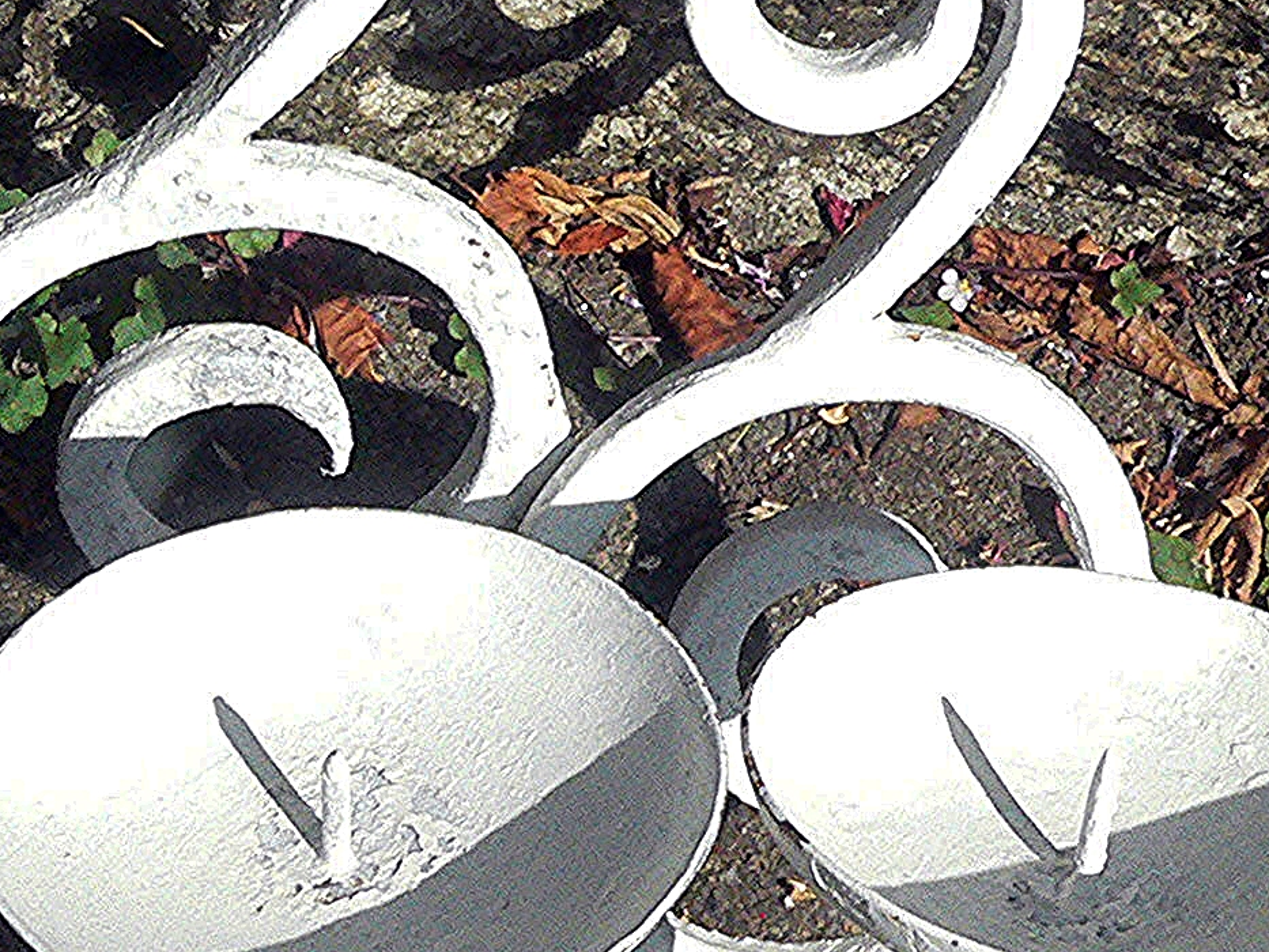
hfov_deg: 24.7
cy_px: 551
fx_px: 2896
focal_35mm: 79
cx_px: 620
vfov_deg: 18.7
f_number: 8
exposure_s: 1/1000
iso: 400
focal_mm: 6
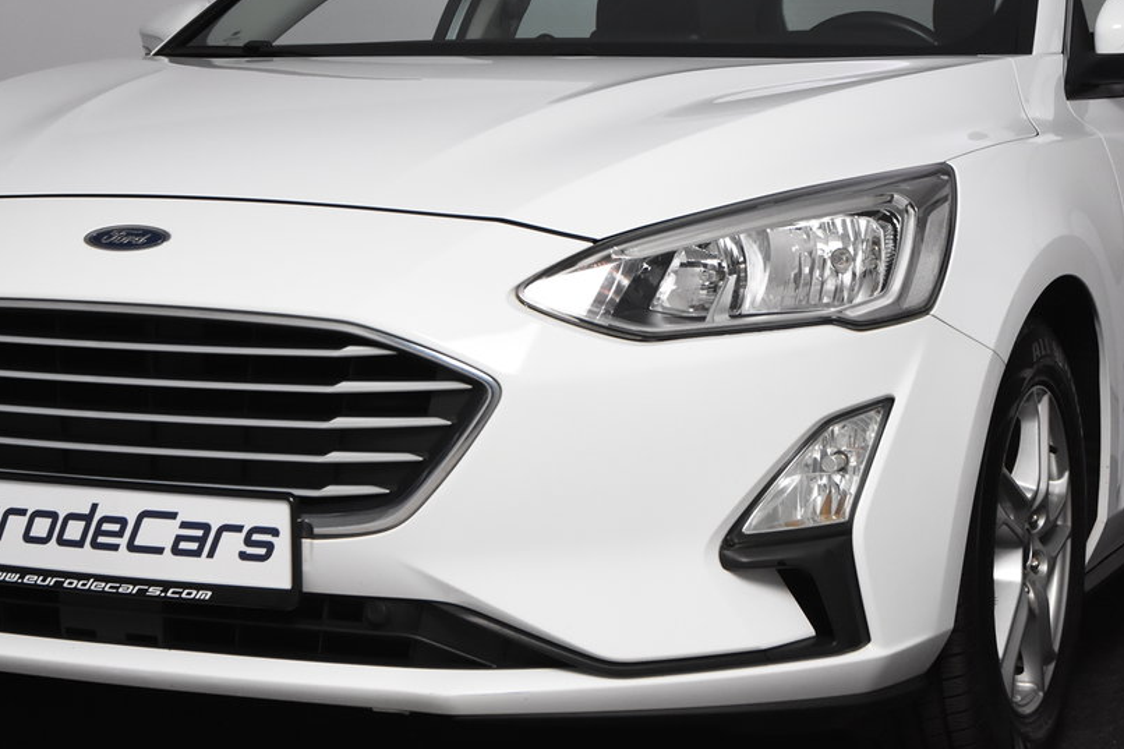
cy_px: 376
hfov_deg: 25.1
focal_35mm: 81
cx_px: 552
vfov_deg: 16.8
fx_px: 2528
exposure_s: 1/160
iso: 1600
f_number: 6.3
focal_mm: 34
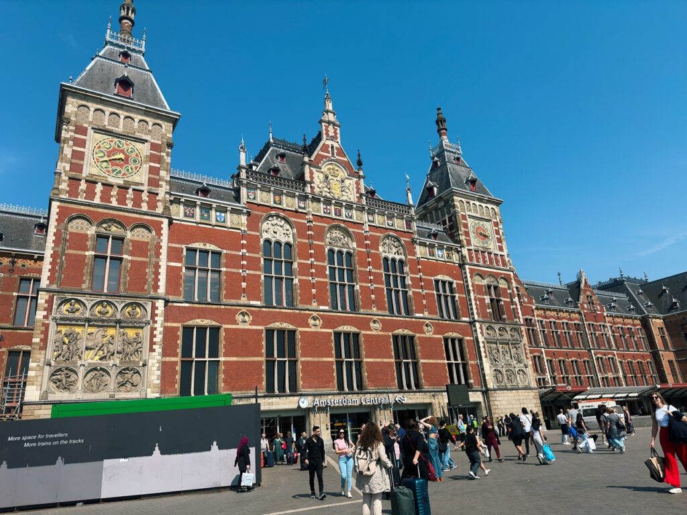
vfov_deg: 56.8
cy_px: 258
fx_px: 476
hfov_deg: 71.6
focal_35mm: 24
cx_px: 344
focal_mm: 6.86
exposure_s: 1/6849
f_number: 1.78
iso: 100
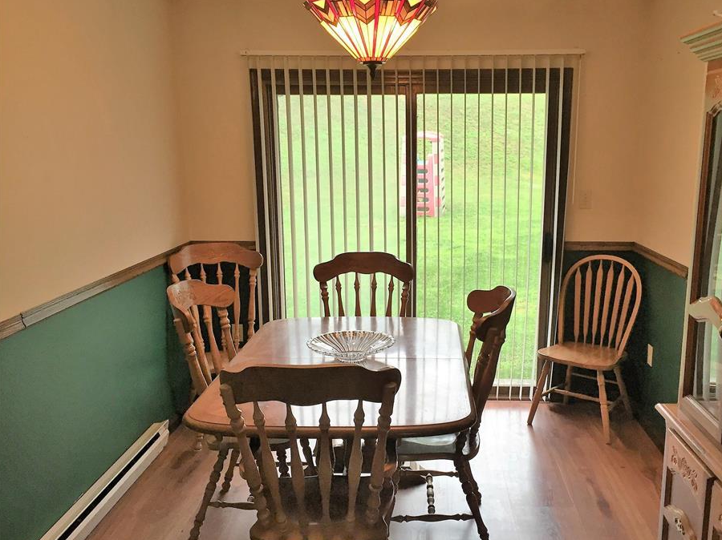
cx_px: 407
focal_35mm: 33
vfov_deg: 42.9
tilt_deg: -12.1
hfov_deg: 55.2
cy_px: 291
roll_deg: -0.3
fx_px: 688
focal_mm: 4.15
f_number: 2.2
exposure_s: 1/40
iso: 40
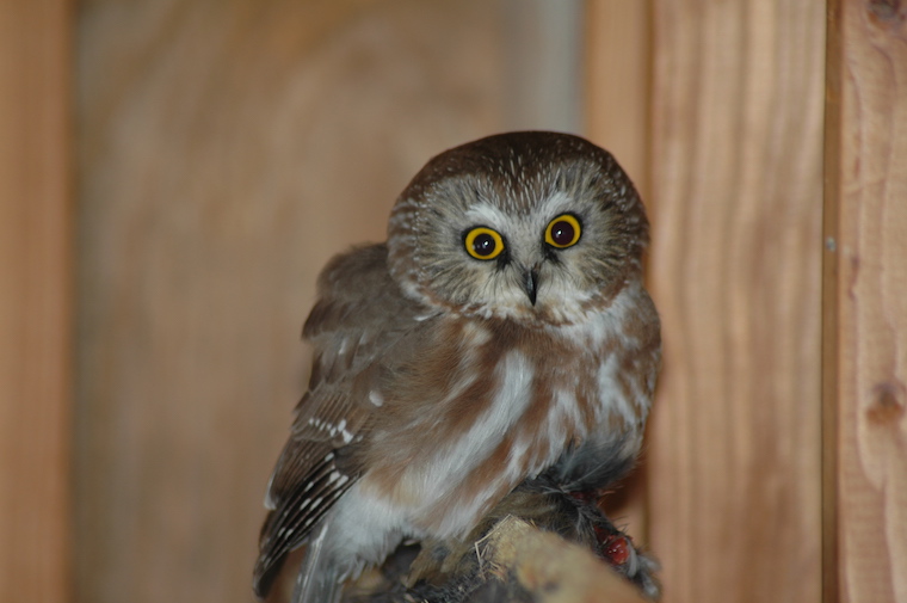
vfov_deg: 4.4
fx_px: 7928
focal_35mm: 315
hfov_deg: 6.5
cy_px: 302
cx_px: 454
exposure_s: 1/60
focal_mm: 210
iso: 200
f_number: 5
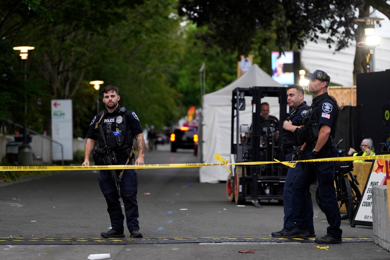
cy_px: 130
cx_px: 195
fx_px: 1343
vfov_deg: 11.1
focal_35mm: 124
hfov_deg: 16.5
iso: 1250
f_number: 2.8
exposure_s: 1/500
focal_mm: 124
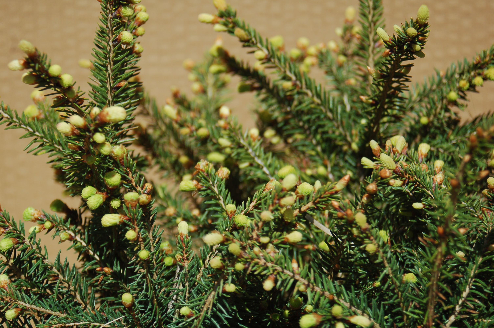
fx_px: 1645
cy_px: 164
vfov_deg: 11.4
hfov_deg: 17.1
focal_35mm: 120
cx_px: 247
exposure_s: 1/500
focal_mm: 80
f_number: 5.6
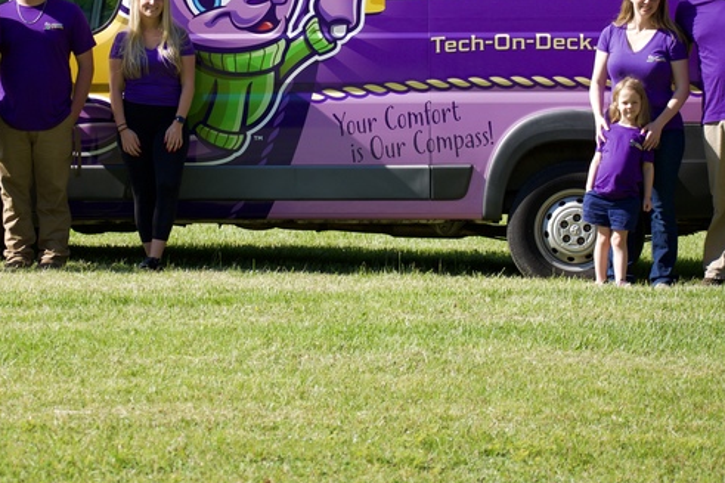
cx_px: 229
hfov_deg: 12.0
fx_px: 3442
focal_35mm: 171
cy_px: 116
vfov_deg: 8.0
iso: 200
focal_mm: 70
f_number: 4.5
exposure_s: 1/800
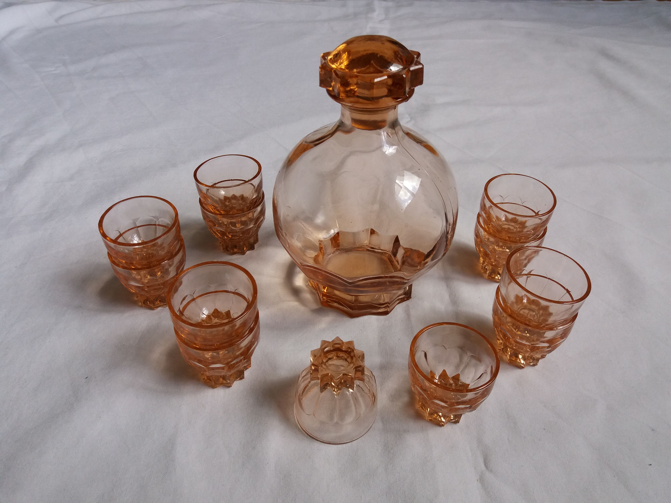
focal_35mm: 28
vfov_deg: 49.7
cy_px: 252
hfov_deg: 63.4
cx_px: 336
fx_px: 543
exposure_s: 1/100
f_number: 1.9
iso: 80
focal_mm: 3.7
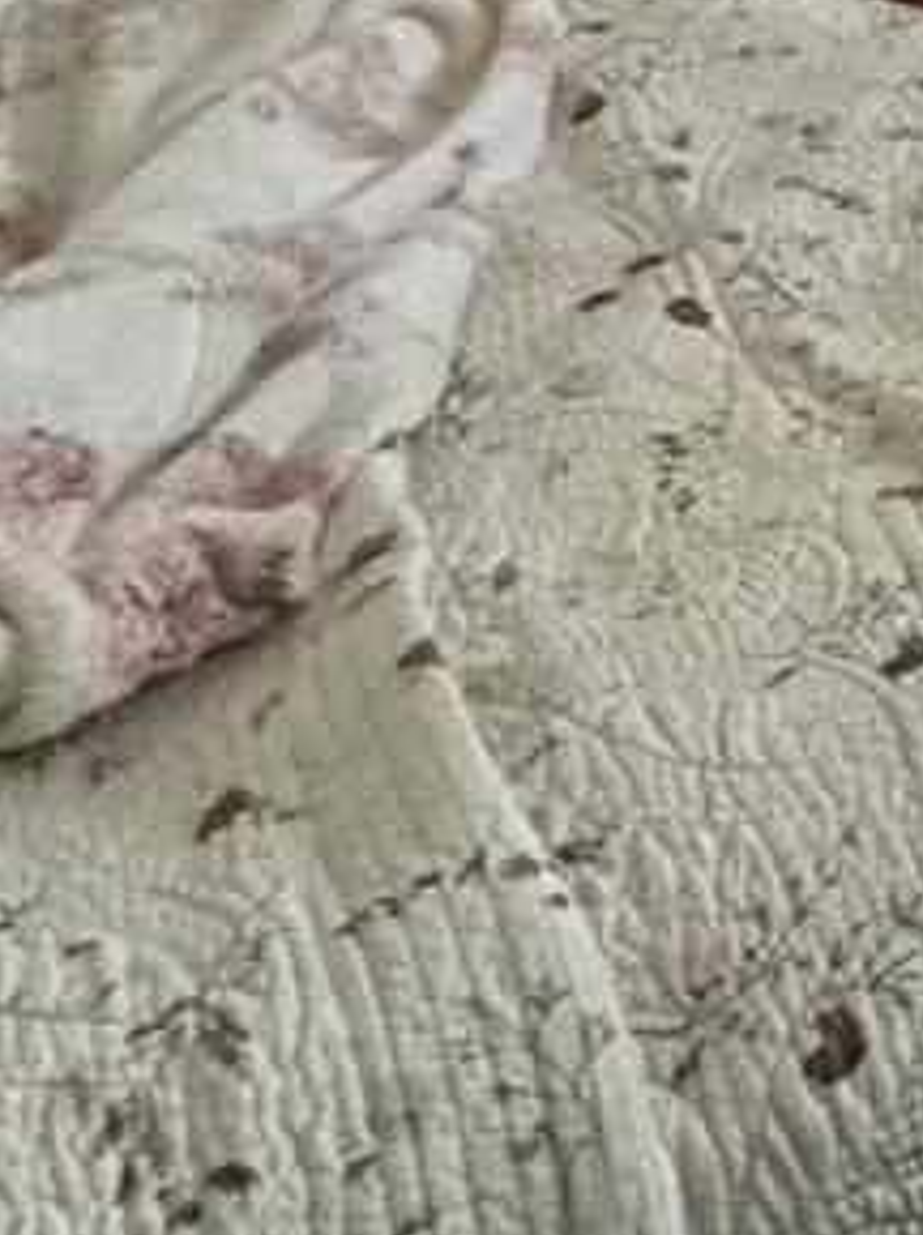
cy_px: -679
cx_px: 2850
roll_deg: -0.7
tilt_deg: -13.5
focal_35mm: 97
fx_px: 3456
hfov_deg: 10.4
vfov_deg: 17.9
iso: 500
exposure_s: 1/60
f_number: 2.2
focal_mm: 2.22
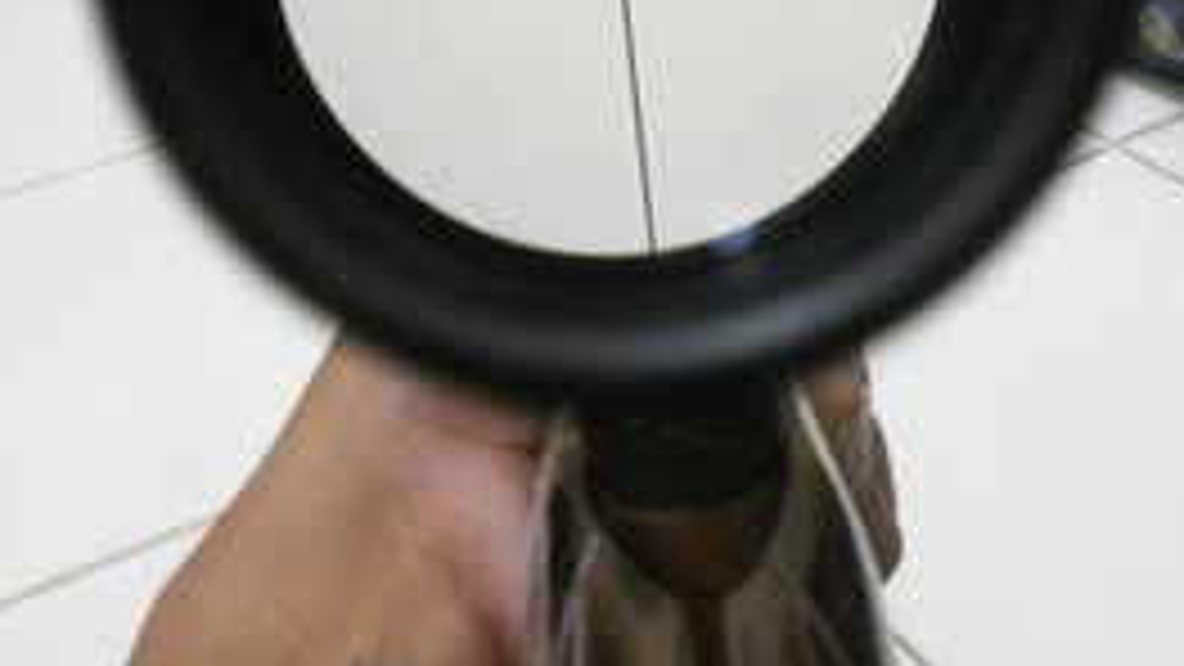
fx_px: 1664
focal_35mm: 53
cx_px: 671
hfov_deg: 39.1
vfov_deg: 21.9
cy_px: 14
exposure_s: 1/2
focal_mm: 5.8
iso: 400
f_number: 3.1
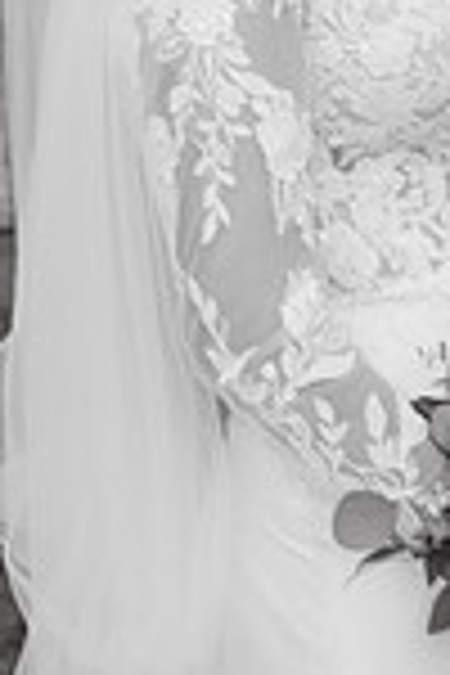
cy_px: 58
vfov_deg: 13.6
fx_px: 2812
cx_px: 580
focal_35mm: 150
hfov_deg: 9.0
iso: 500
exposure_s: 1/160
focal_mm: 50
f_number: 4
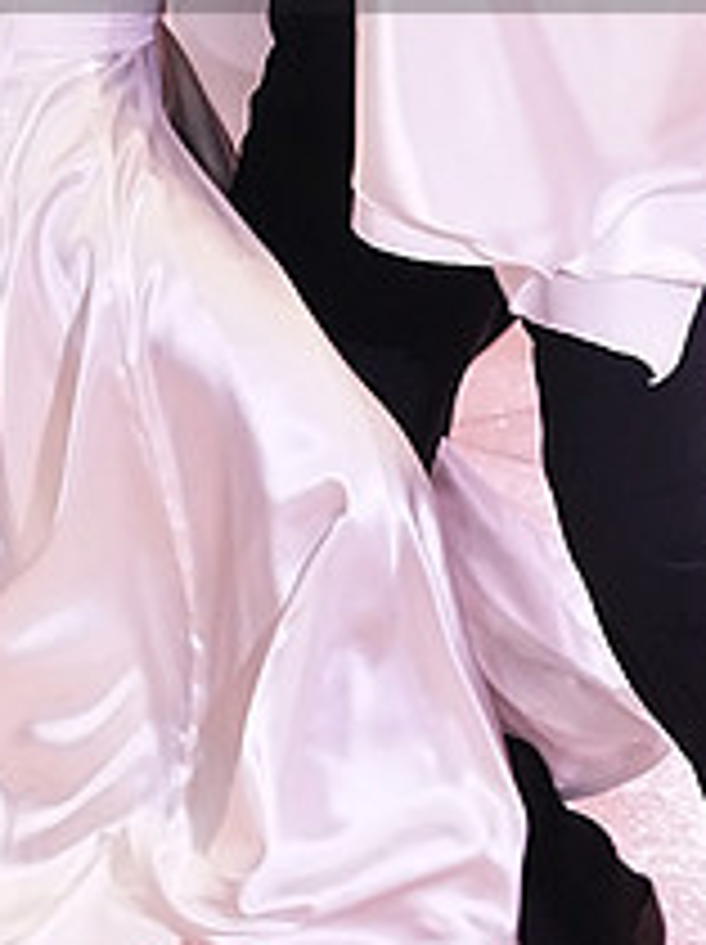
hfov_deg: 7.6
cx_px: 420
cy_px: -135
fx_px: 5286
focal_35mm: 194
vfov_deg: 10.1
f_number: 5
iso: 3200
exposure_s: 1/320
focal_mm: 49
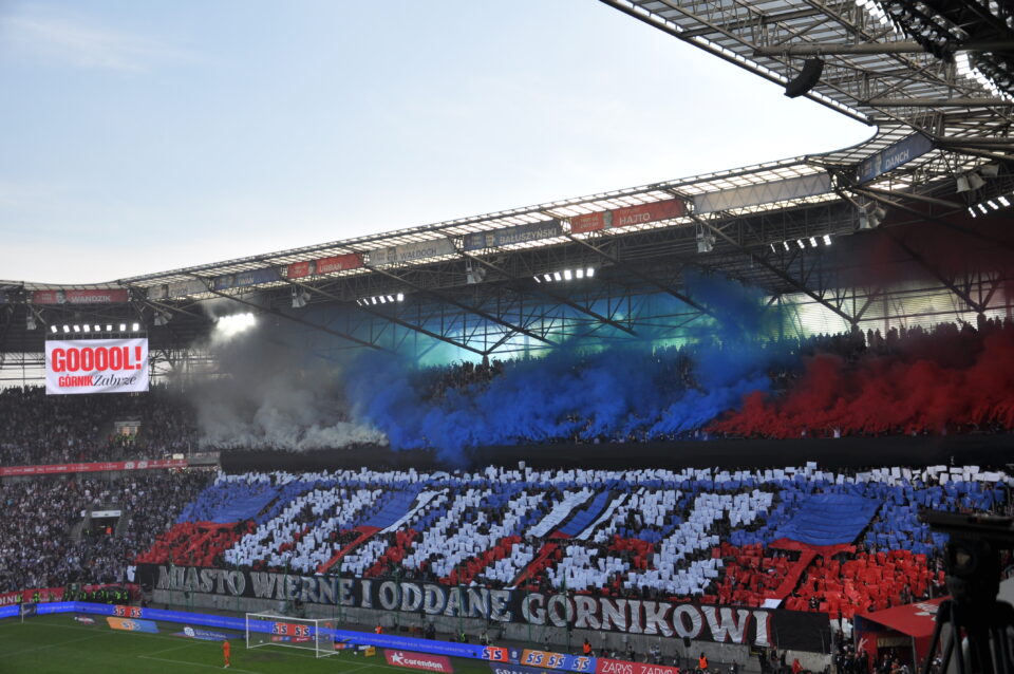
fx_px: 1182
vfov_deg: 31.8
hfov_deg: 46.4
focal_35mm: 42
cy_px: 337
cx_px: 507
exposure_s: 1/1000
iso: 250
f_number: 4.2
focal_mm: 28
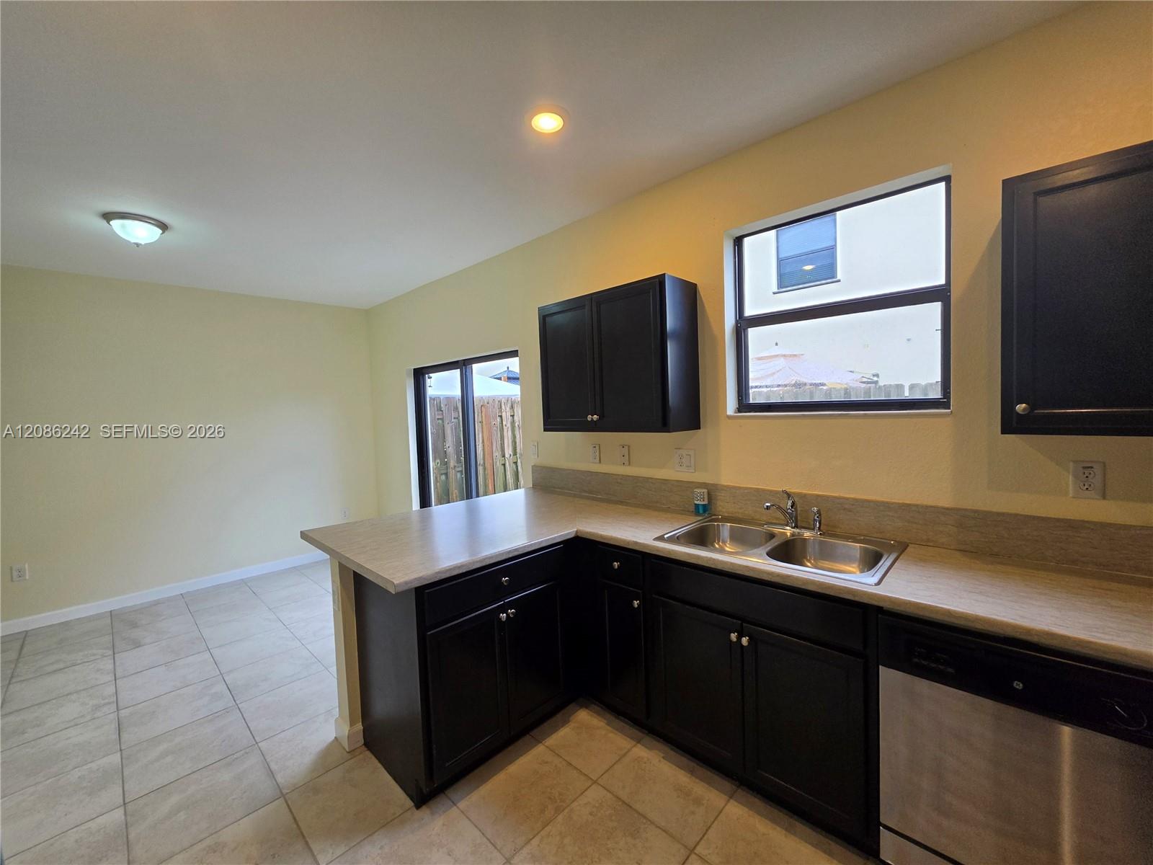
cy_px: 432
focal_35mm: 13
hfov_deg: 106.2
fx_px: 433
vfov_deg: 89.9
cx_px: 576
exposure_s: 1/120
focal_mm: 2.2
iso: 64
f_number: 1.9
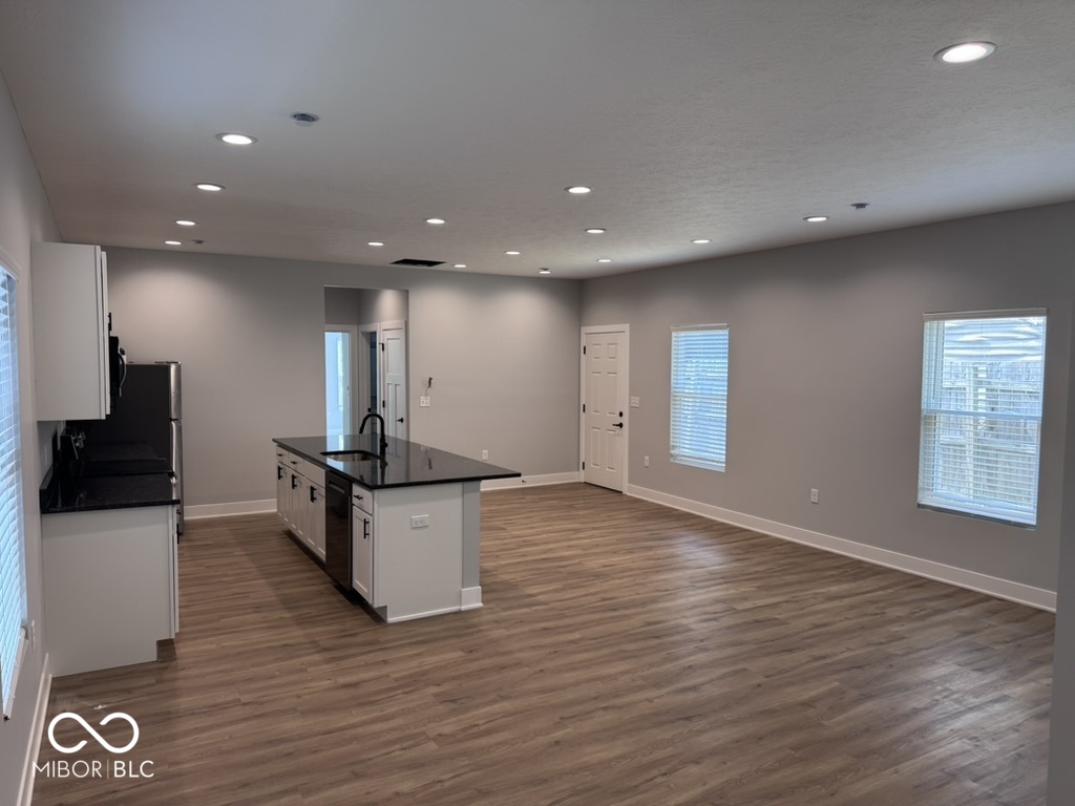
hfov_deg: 71.6
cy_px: 403
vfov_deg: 56.8
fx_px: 745
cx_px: 538
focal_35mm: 24
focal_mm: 6.76
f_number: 1.78
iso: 100
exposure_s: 1/120
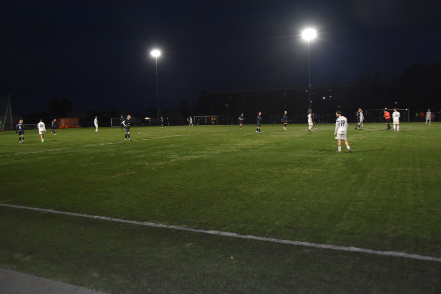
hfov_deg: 61.9
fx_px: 367
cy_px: 147
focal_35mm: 30
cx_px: 220
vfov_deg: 43.6
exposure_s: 1/60
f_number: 3.5
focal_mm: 20
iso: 2000
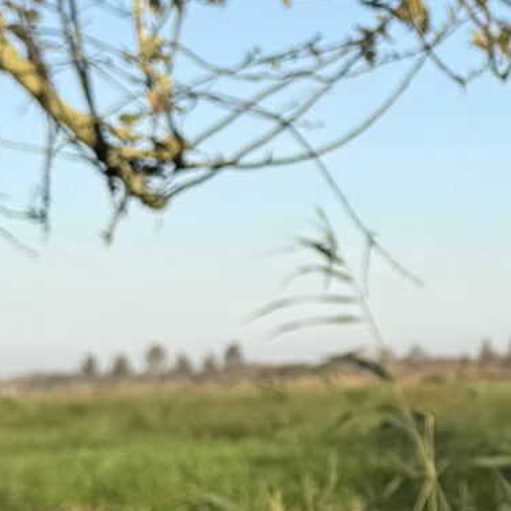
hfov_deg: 11.6
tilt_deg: -0.8
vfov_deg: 12.1
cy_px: 431
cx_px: 750
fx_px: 2405
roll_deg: +2.3
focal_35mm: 144
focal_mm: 6.76
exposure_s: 1/3953
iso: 80
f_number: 1.78
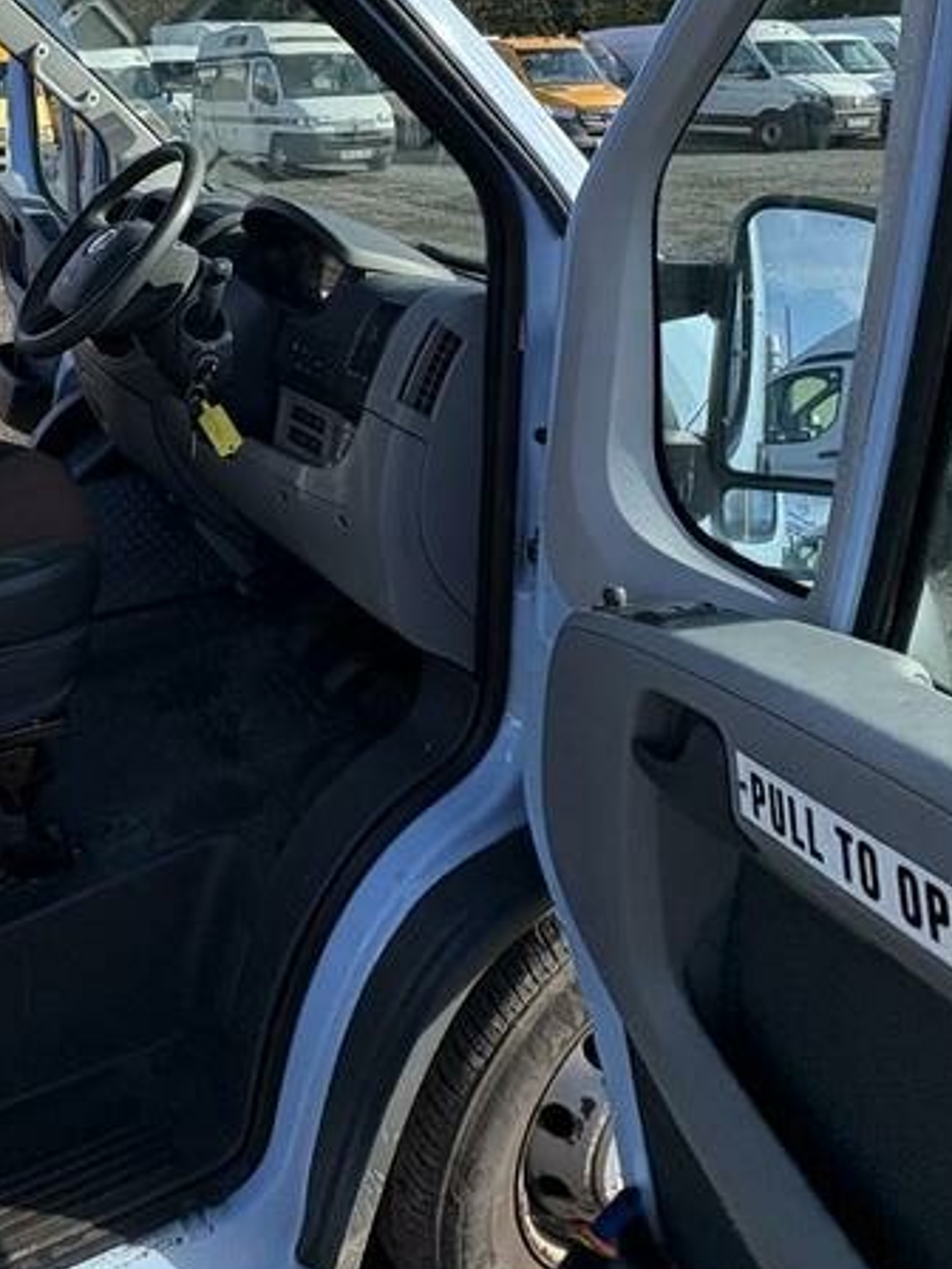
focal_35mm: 28
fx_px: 1027
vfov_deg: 58.8
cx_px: 218
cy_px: 263
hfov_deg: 47.6
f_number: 2.2
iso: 64
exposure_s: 1/840
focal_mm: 2.22
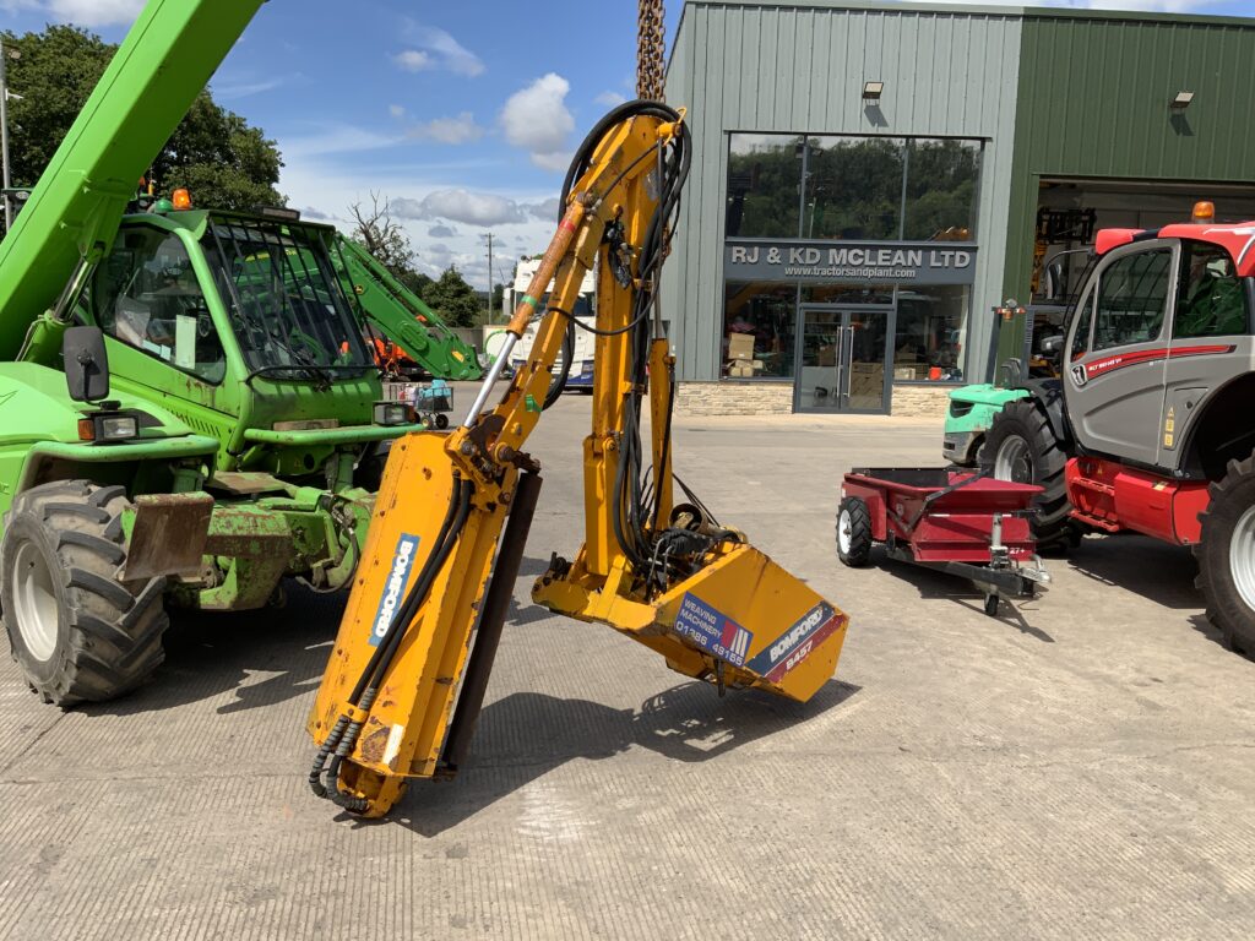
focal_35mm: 29
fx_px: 1051
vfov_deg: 48.2
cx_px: 628
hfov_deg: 61.7
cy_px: 470
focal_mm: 3
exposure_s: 1/2227
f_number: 1.8
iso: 20
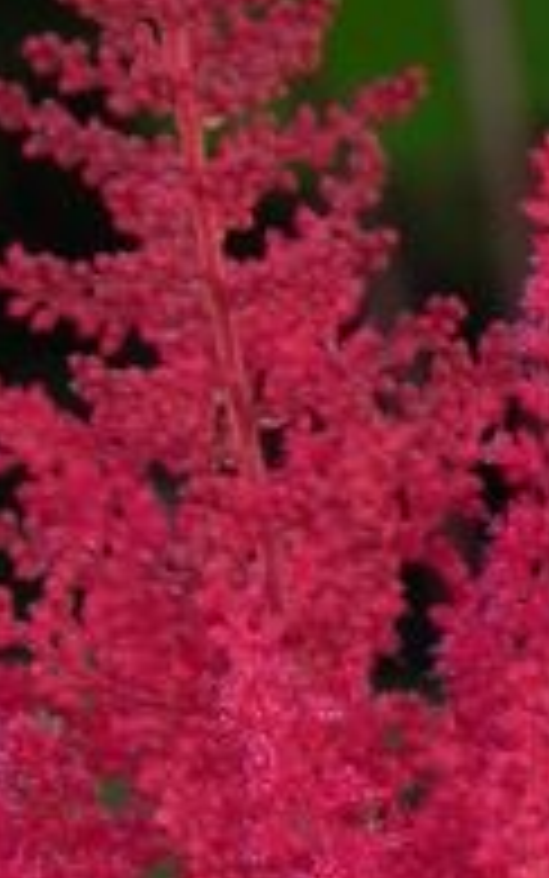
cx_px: 652
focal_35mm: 1268
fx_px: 30333
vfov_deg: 1.7
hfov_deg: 1.0
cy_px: 892
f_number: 5.6
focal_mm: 51.8
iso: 160
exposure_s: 1/40
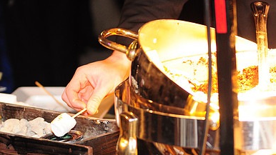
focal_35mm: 165
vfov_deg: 7.3
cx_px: 172
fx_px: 1207
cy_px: 109
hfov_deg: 13.0
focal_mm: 70
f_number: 2.8
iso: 800
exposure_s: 1/60
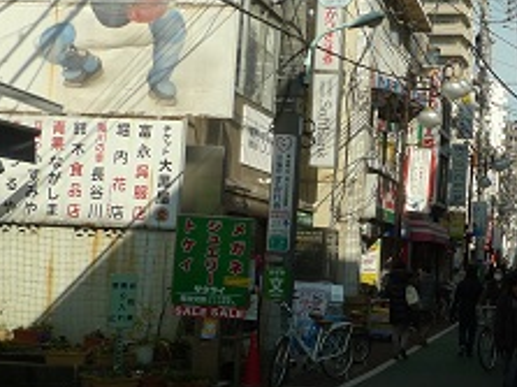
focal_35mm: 59
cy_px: 221
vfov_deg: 24.8
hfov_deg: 30.3
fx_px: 881
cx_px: 524
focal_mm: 5.1
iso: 80
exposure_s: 1/1600
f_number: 2.8
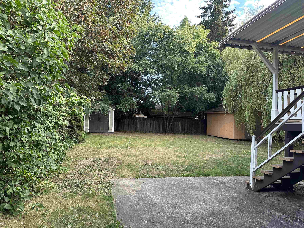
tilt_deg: +1.1
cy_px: 114
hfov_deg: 71.6
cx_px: 152
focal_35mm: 24
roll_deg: -1.9
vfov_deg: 56.8
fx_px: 211
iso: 80
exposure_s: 1/275
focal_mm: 6.86
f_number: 1.78
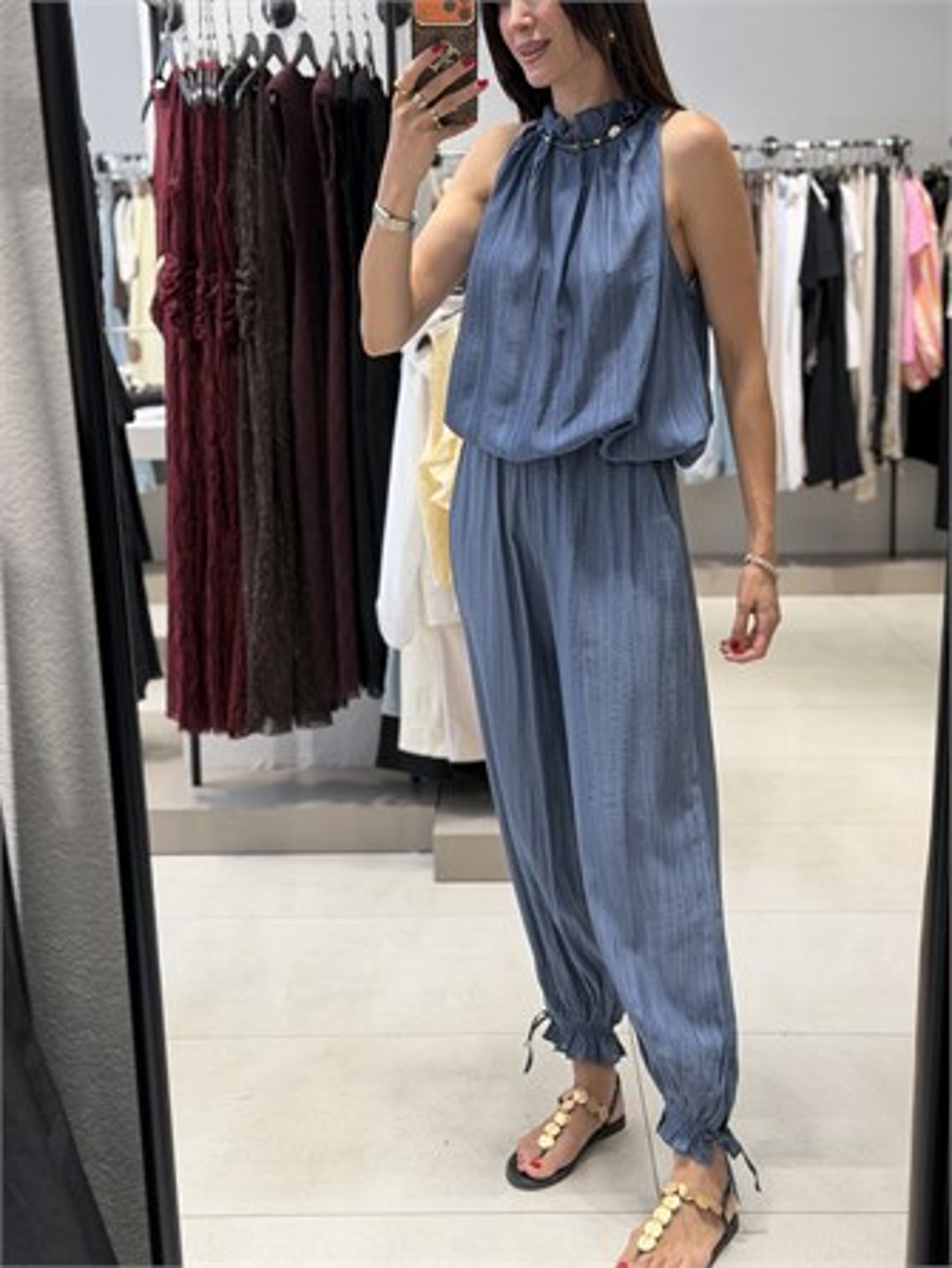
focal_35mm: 48
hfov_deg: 30.3
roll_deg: +0.7
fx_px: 1758
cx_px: 476
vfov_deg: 39.6
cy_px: 634
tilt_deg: -26.2
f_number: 1.78
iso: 64
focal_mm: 6.76
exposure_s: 1/100
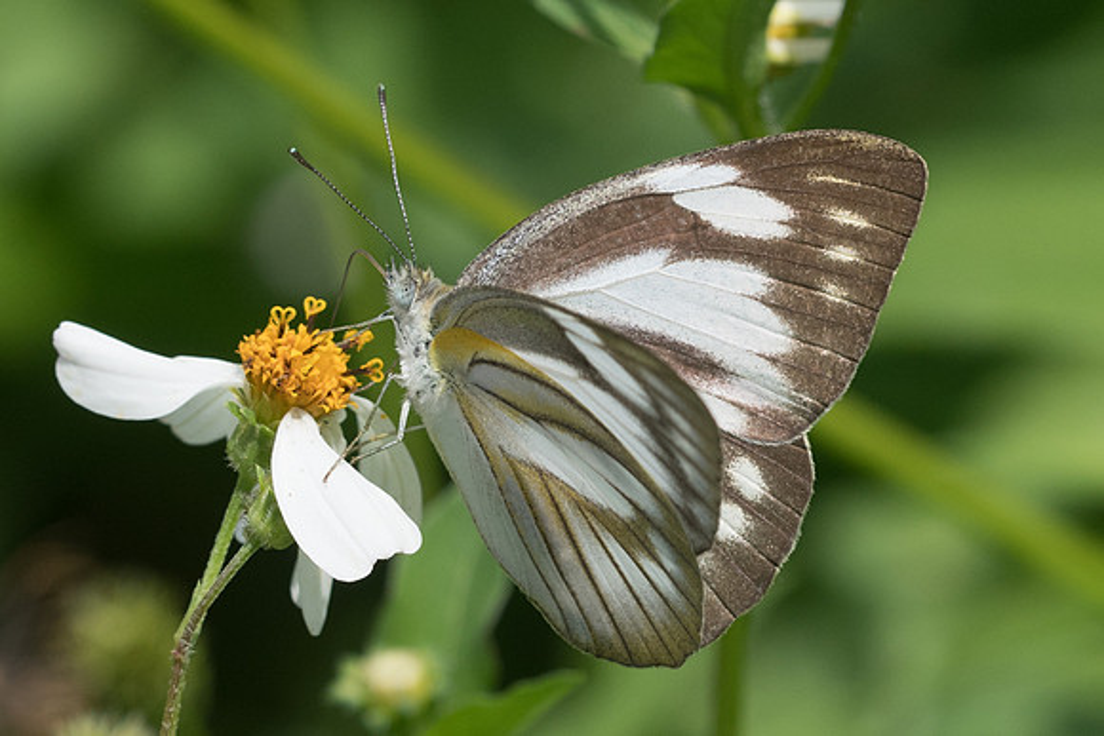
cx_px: 552
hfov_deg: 3.9
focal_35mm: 528
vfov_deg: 2.6
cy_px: 488
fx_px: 16185
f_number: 9
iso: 400
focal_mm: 150
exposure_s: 1/800
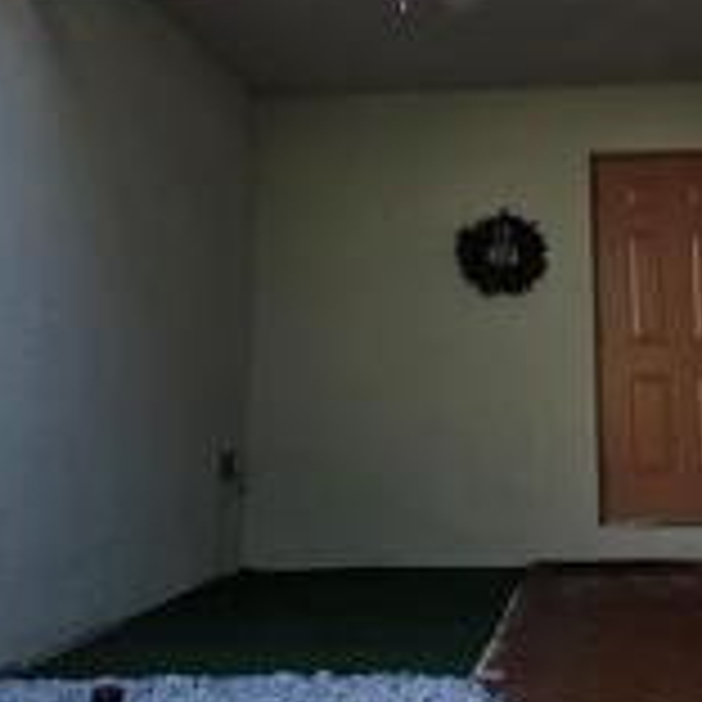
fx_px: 1216
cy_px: 76
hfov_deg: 31.7
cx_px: 518
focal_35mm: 53
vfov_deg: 30.8
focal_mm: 2.2
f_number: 1.9
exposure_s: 1/805
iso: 40
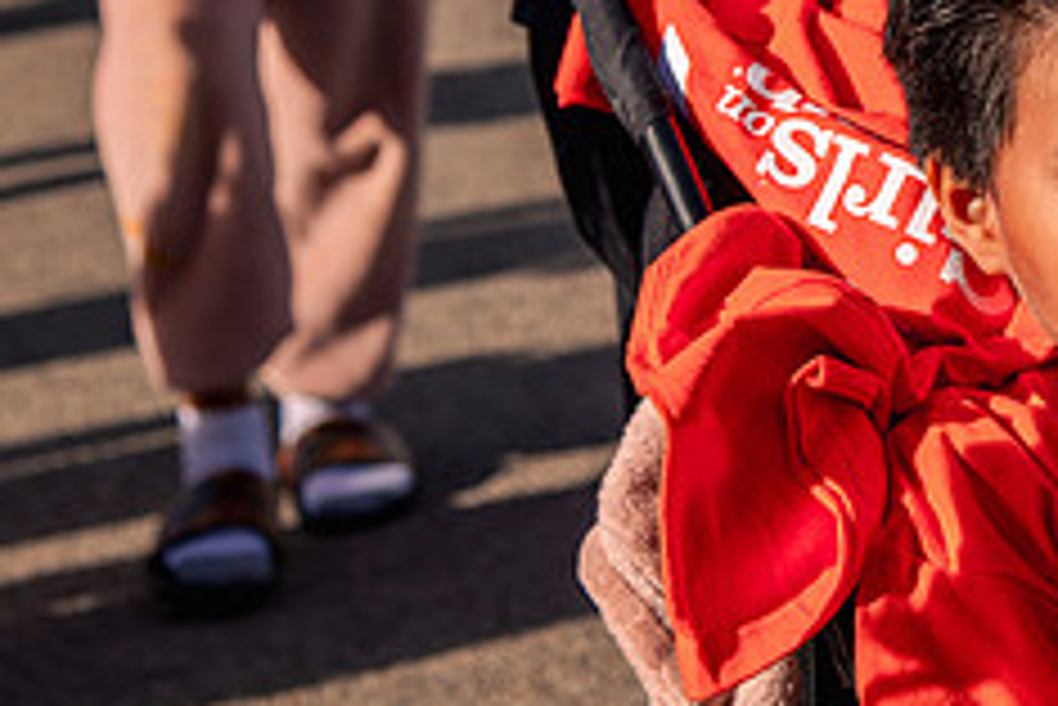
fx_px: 4499
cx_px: 1234
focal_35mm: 153
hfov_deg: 13.1
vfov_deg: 8.9
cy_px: 0
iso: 200
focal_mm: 62
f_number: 5.6
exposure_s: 1/800
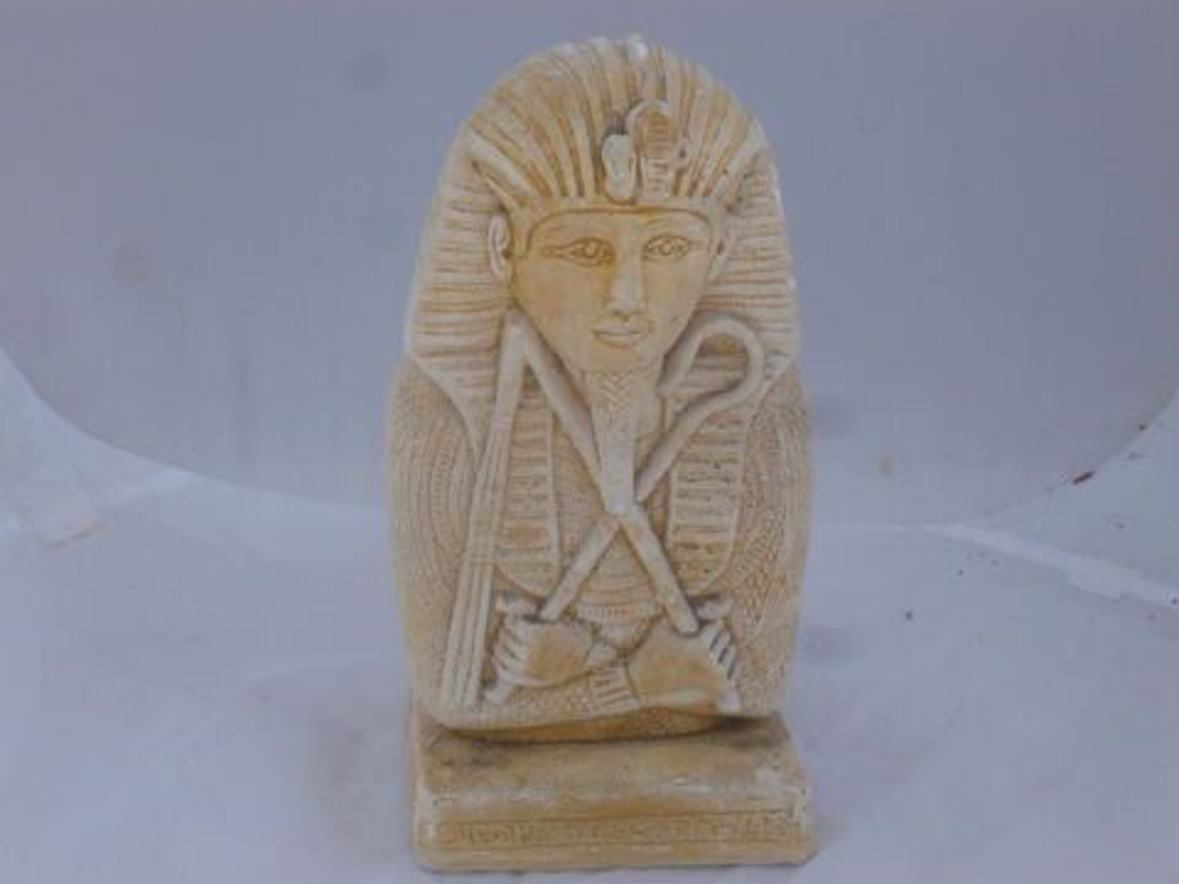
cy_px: 442
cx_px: 590
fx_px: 2044
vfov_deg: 24.4
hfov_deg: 32.2
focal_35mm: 60
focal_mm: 10.7
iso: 100
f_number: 4.3
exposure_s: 1/160
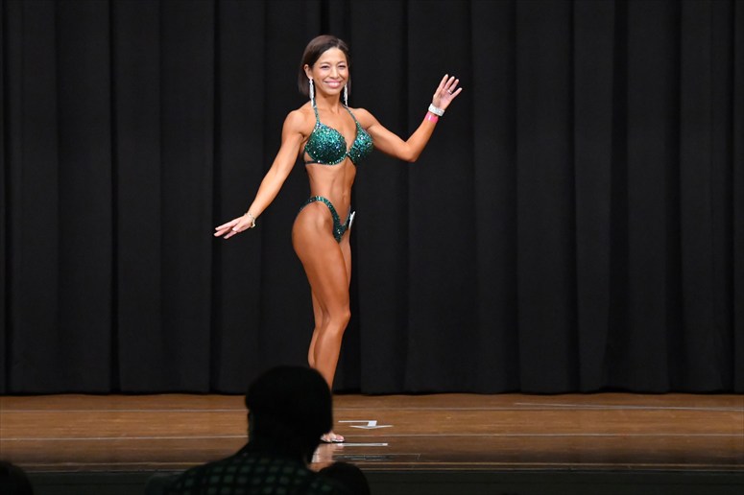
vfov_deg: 6.1
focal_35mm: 225
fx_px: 4648
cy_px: 248
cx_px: 372
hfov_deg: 9.2
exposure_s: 1/400
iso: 8000
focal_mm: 150
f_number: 5.6
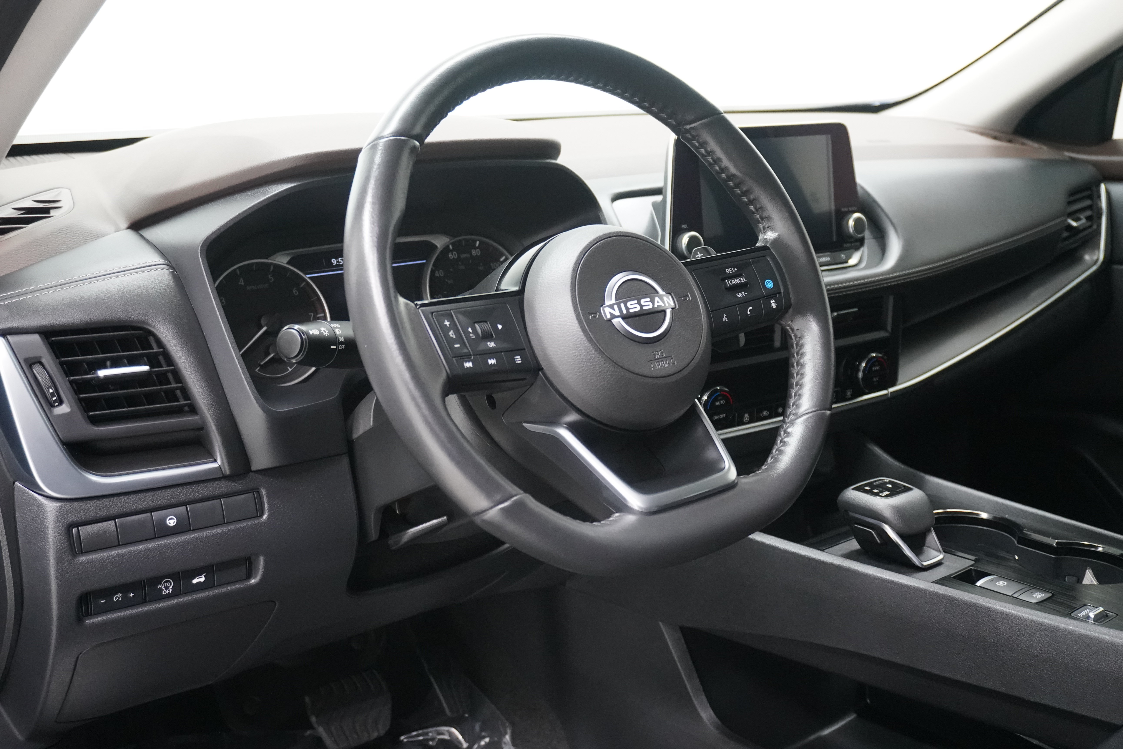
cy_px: 374
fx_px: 1154
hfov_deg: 51.9
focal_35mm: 37
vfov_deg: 36.0
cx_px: 562
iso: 4000
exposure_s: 1/160
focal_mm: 25
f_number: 4.5
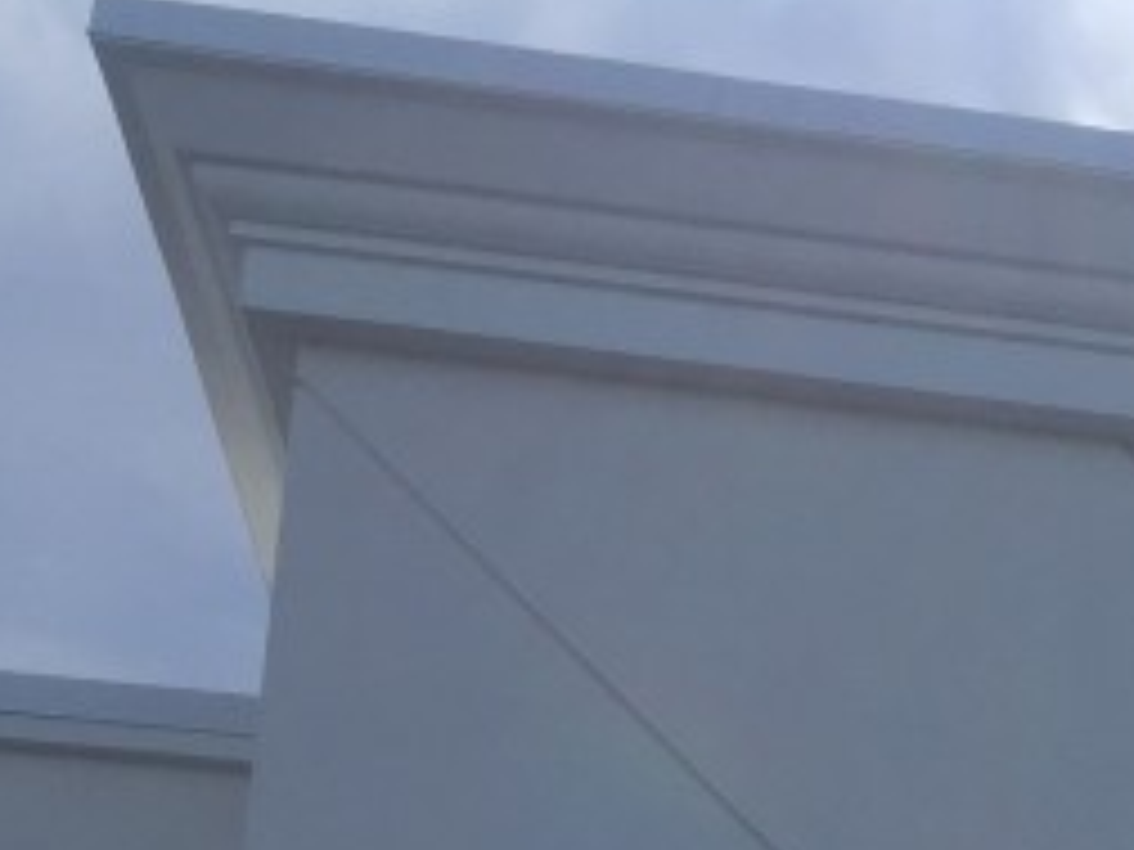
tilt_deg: +15.9
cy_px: 1552
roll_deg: +0.9
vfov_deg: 11.6
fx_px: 3866
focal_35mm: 118
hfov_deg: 14.6
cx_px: 2066
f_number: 2.2
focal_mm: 4.15
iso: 32
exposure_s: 1/1883
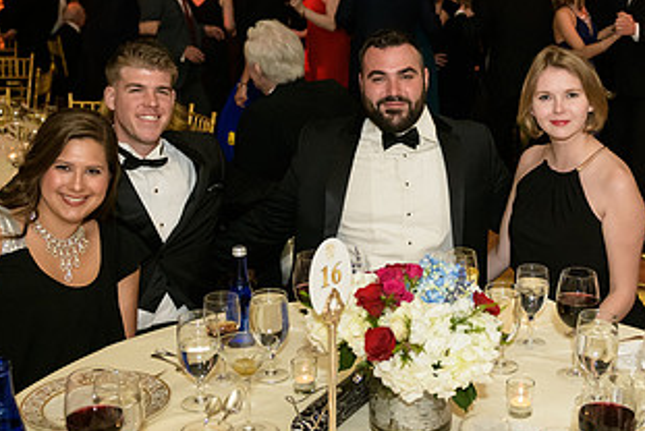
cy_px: 165
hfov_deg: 36.5
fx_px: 968
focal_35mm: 54
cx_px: 421
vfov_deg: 25.0
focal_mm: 29
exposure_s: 1/100
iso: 1600
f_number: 3.2
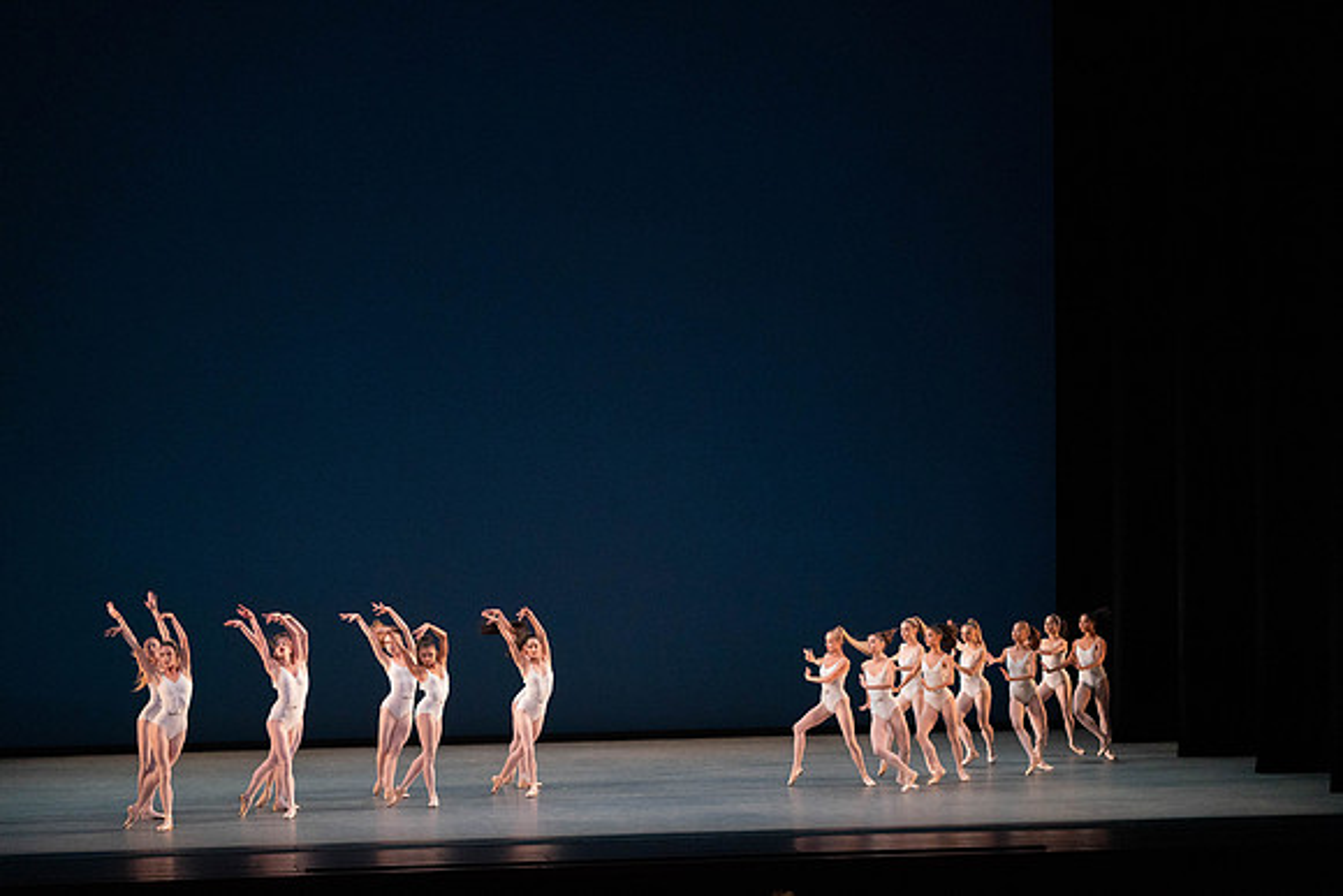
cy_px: 448
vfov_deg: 13.7
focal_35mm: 100
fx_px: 3731
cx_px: 672
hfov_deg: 20.4
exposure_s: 1/400
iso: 5000
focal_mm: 100
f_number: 6.3
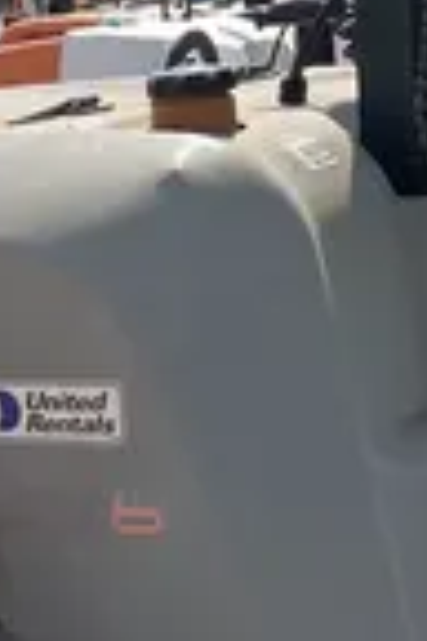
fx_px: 2633
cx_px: -365
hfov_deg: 8.8
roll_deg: +7.8
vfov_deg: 13.7
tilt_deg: -7.7
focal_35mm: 148
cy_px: 572
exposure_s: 1/1517
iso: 32
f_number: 1.8
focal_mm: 3.99
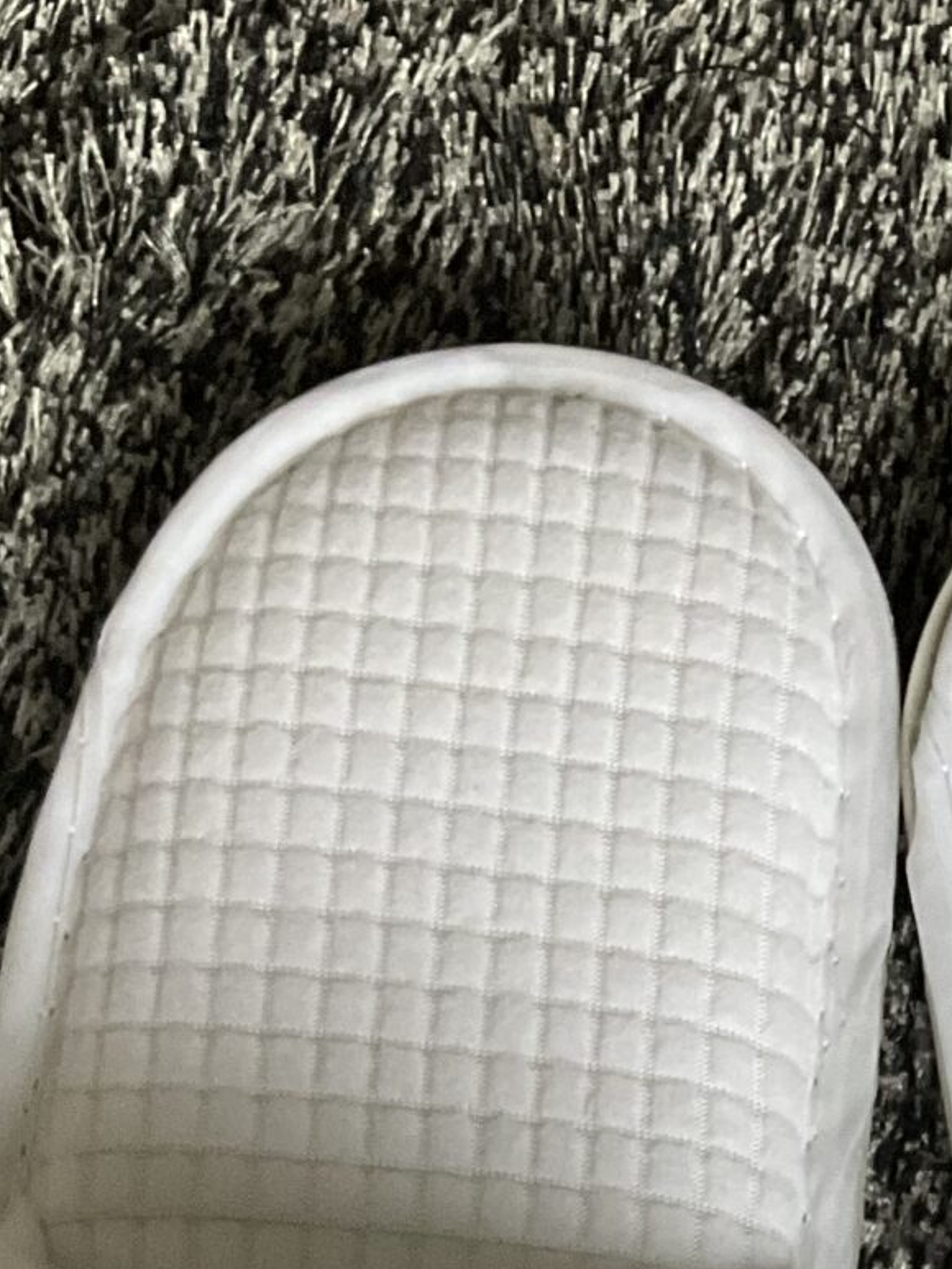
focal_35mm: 96
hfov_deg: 15.2
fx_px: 3519
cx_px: 918
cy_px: 1968
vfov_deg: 18.0
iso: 125
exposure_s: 1/60
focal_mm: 3
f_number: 1.8
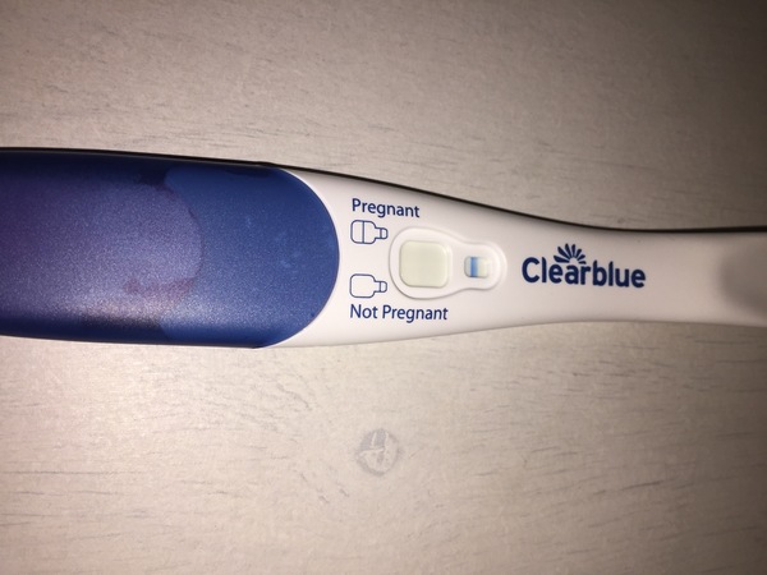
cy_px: 288
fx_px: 643
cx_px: 384
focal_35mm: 29
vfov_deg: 48.2
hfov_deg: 61.7
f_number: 2.2
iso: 32
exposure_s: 1/557
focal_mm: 4.15
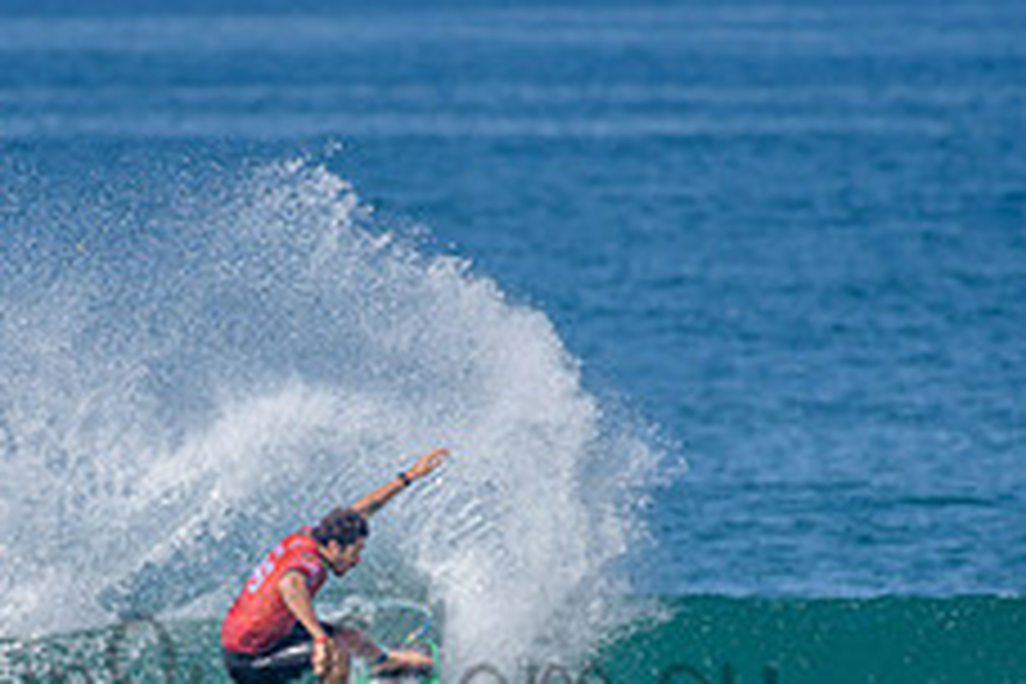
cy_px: 646
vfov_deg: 1.1
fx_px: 36249
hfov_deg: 1.6
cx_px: 302
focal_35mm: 1272
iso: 160
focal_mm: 500
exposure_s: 1/2000
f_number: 5.6
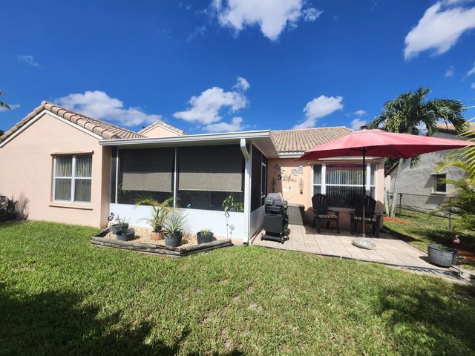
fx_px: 178
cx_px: 238
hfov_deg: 106.2
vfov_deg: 89.9
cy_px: 178
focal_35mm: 13
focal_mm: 1.74
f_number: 2.2
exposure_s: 1/2077
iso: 40
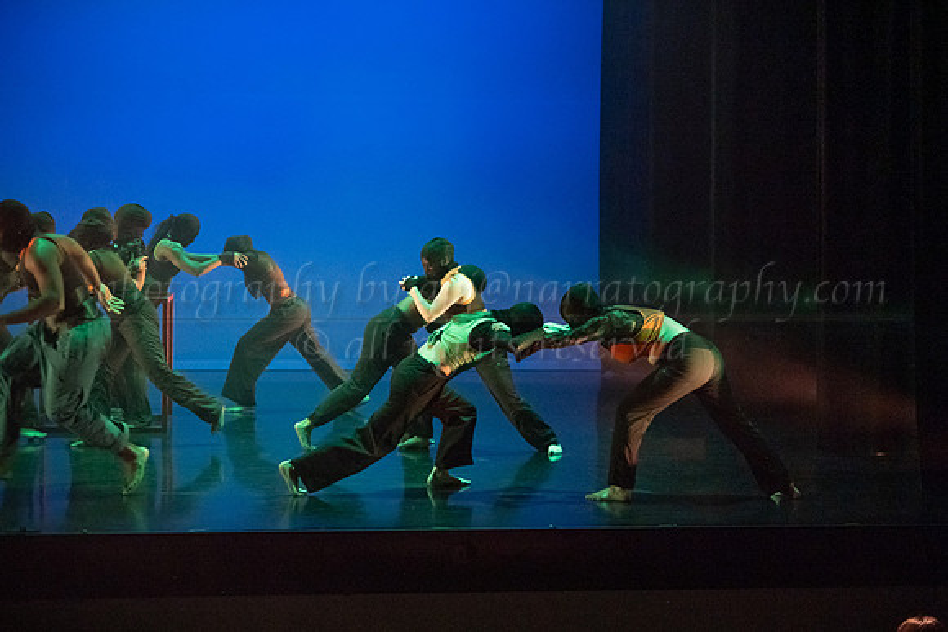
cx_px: 534
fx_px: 2232
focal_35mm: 85
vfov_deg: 16.1
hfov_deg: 24.0
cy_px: 320
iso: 4000
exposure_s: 1/320
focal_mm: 75
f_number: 3.2
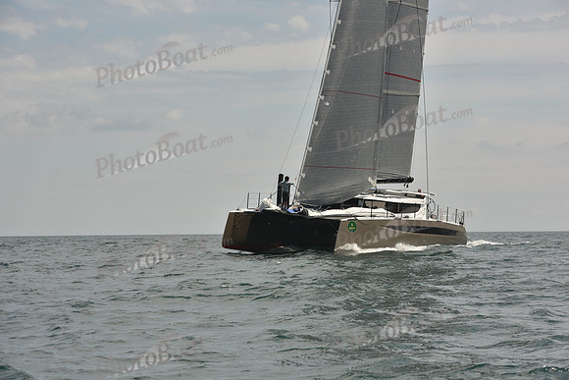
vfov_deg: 16.1
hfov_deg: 23.9
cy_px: 190
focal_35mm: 85
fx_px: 1344
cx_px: 284
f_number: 7.1
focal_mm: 85
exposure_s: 1/1250
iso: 320
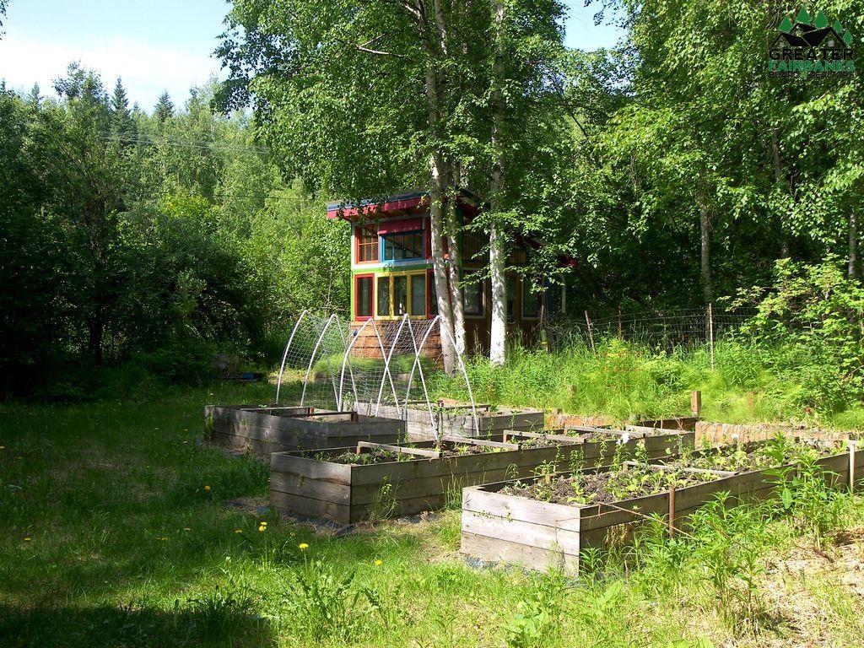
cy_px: 324
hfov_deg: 39.7
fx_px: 1198
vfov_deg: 30.3
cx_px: 432
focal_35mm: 48
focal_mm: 10.1
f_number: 3.6
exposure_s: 1/250
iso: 50
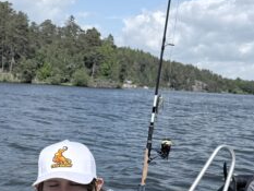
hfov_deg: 24.6
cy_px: 150
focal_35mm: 79
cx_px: 166
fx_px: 580
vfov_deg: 18.5
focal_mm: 6.76
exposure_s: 1/8130
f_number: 1.78
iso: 80
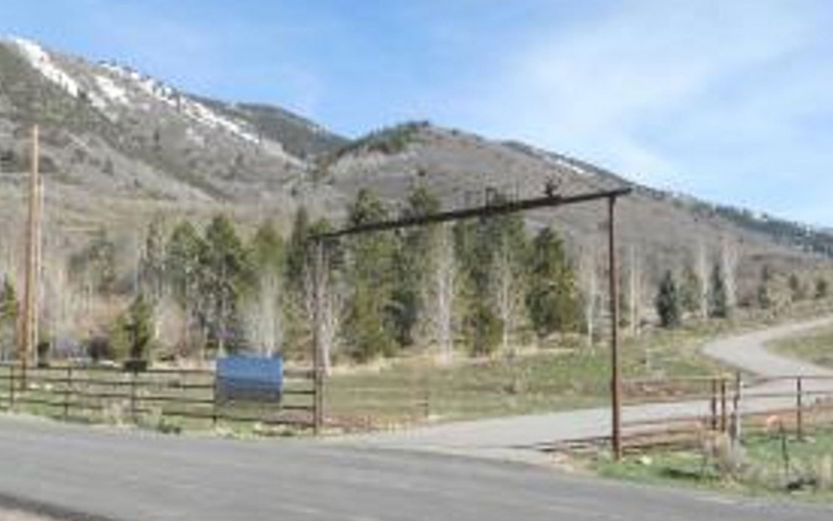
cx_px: 416
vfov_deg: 31.2
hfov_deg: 48.2
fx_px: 931
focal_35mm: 41
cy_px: 297
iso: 80
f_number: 3.9
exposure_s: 1/500
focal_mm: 6.9
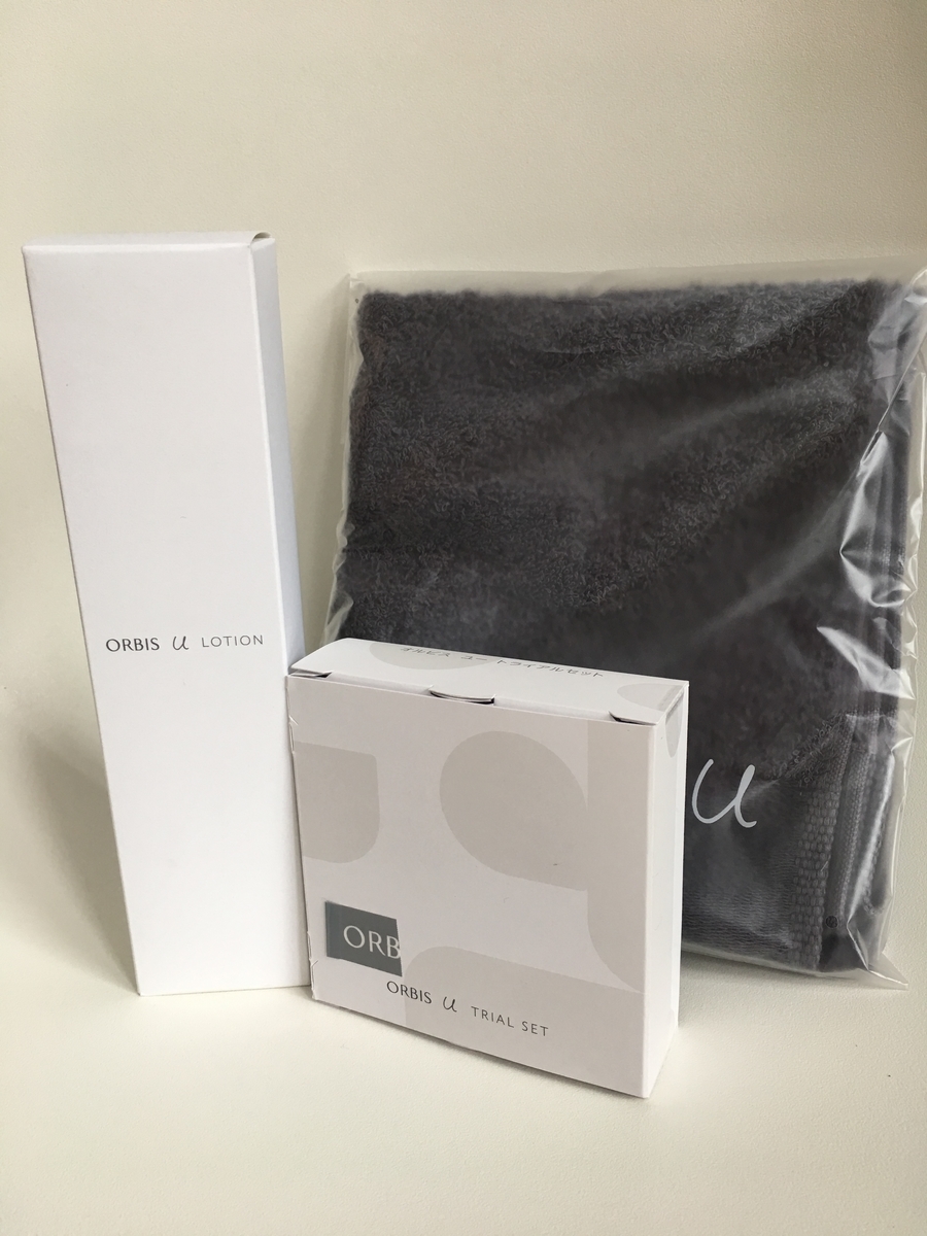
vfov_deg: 61.7
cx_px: 464
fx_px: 1035
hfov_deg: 48.2
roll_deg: +0.2
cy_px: 618
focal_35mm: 29
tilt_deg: -20.5
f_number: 2.2
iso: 25
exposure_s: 1/40
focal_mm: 4.15
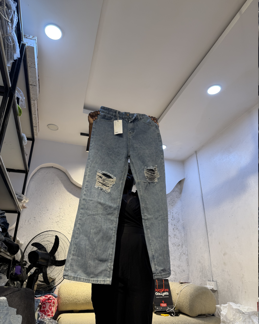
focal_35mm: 25
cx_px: 130
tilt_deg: +23.7
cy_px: 169
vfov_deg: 68.1
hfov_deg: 56.8
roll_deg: -1.7
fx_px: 240
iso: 64
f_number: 1.78
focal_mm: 6.76
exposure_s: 1/100
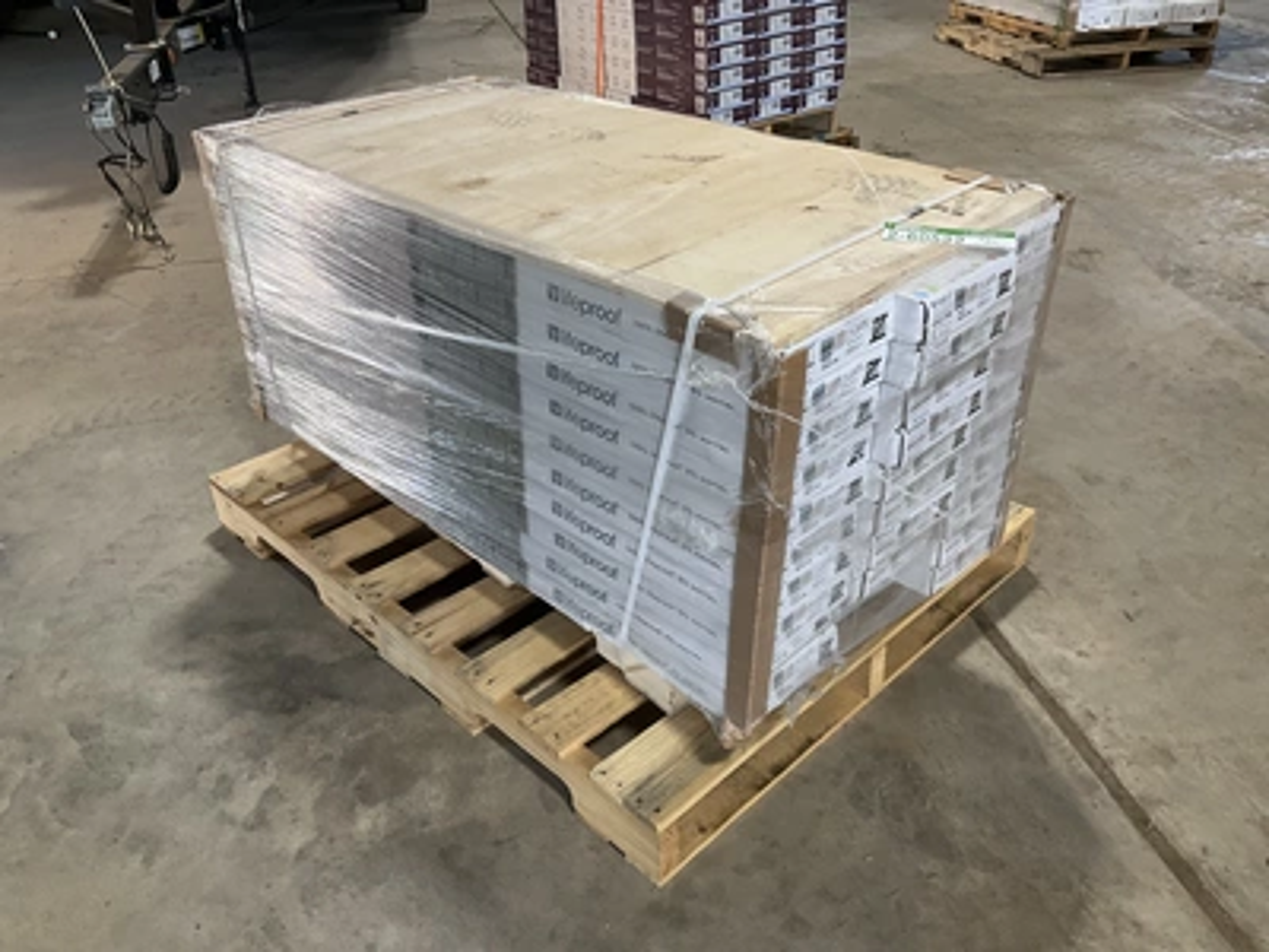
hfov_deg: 61.7
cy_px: 476
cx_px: 634
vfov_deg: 48.2
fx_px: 1063
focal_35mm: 29
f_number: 1.8
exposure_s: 1/60
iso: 64
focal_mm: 3
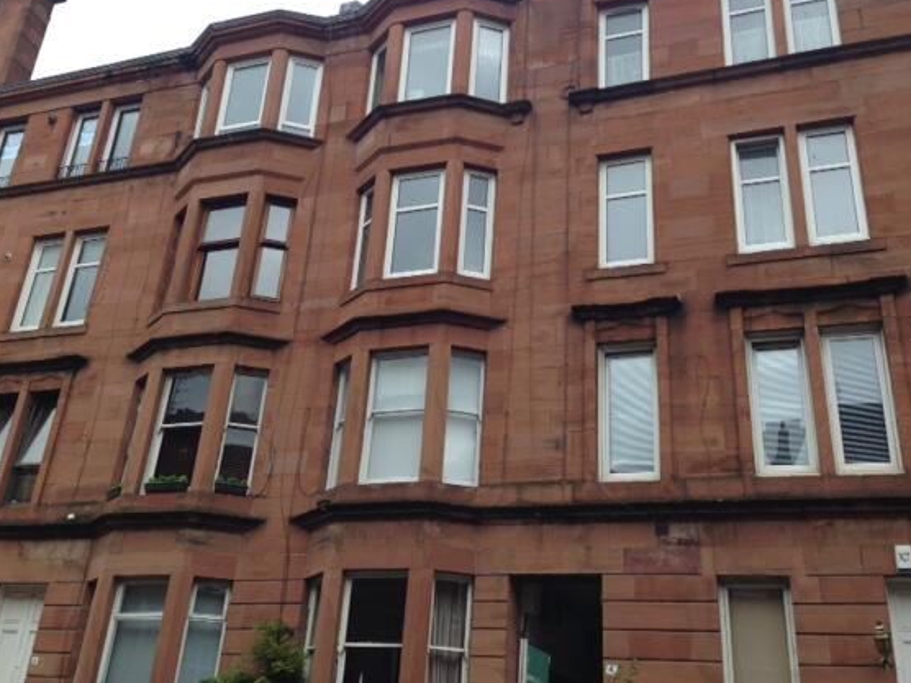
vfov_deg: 37.7
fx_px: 1000
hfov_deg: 49.0
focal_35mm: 38
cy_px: 316
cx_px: 464
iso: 50
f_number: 2.4
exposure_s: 1/502
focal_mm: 4.12
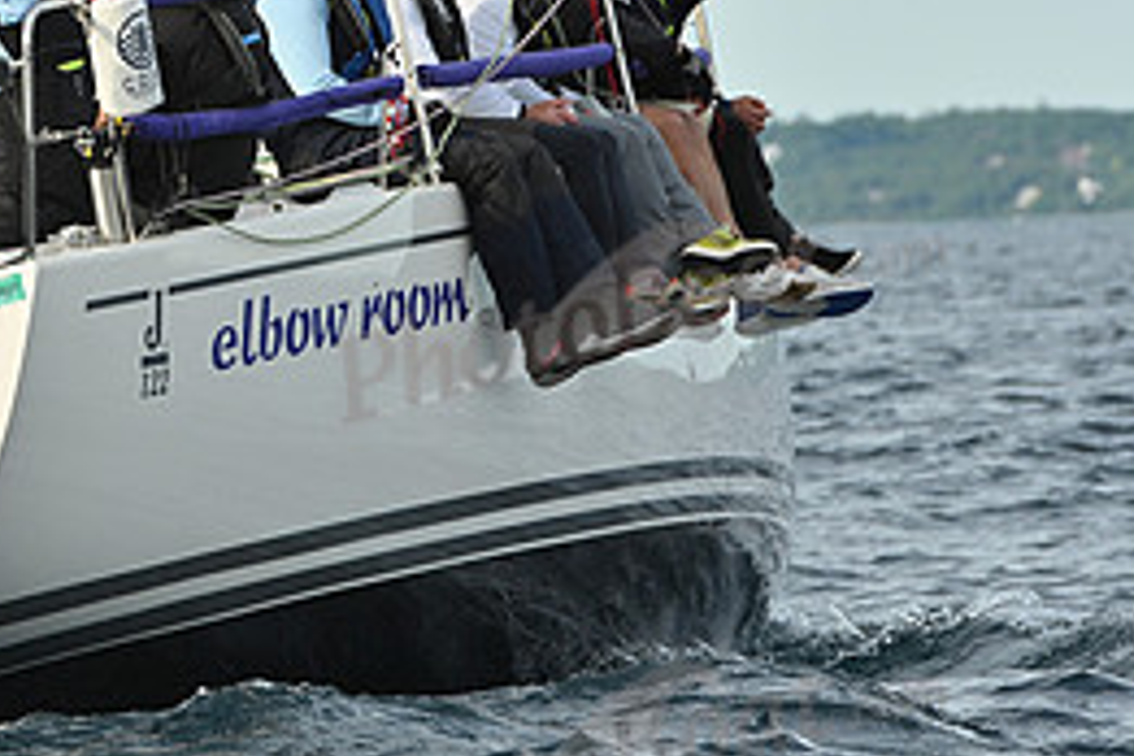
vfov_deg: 3.1
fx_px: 13985
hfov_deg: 4.6
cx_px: 113
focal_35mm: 444
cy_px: 146
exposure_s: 1/1000
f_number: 7.1
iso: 320
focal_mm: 200
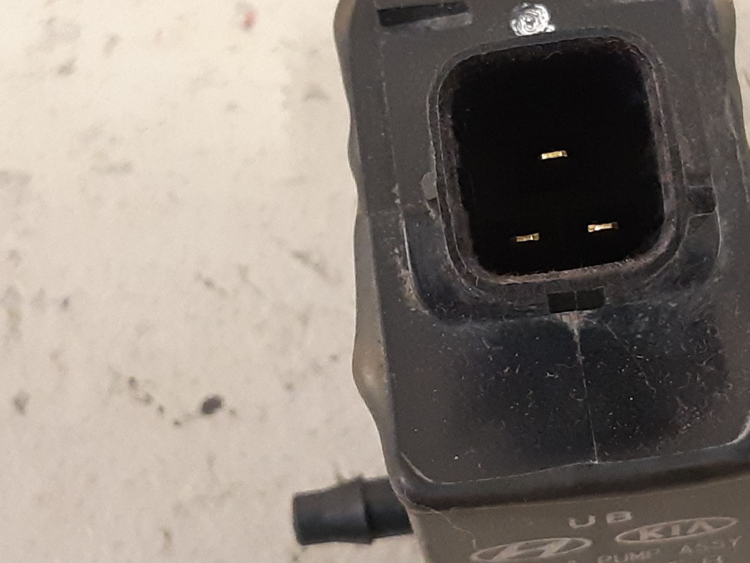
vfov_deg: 39.5
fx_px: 780
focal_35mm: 36
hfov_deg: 51.2
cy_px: 228
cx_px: 428
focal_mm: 3.93
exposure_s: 1/25
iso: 320
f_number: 1.7
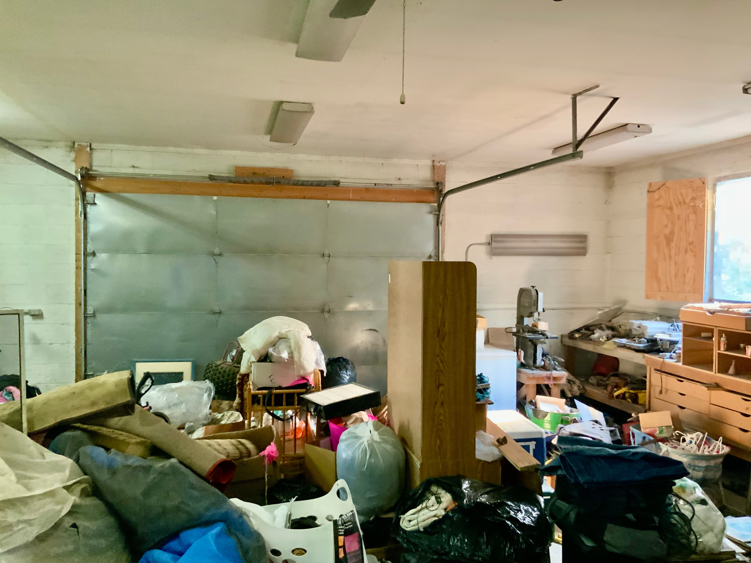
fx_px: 629
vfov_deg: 48.2
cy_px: 282
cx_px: 376
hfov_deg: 61.7
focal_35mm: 29
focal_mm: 3
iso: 250
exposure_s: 1/60
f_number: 1.8
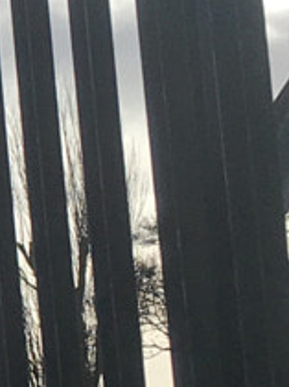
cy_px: 240
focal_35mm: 221
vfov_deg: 9.0
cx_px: -786
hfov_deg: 5.9
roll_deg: +3.1
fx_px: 2465
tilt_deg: +9.2
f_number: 2.2
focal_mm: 4.15
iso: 25
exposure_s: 1/2959
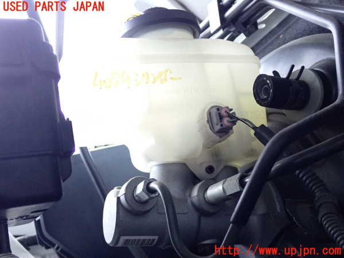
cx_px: 172
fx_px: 437
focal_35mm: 44
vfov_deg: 32.9
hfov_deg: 42.9
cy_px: 129
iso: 1600
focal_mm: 7.84
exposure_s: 1/125
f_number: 2.9
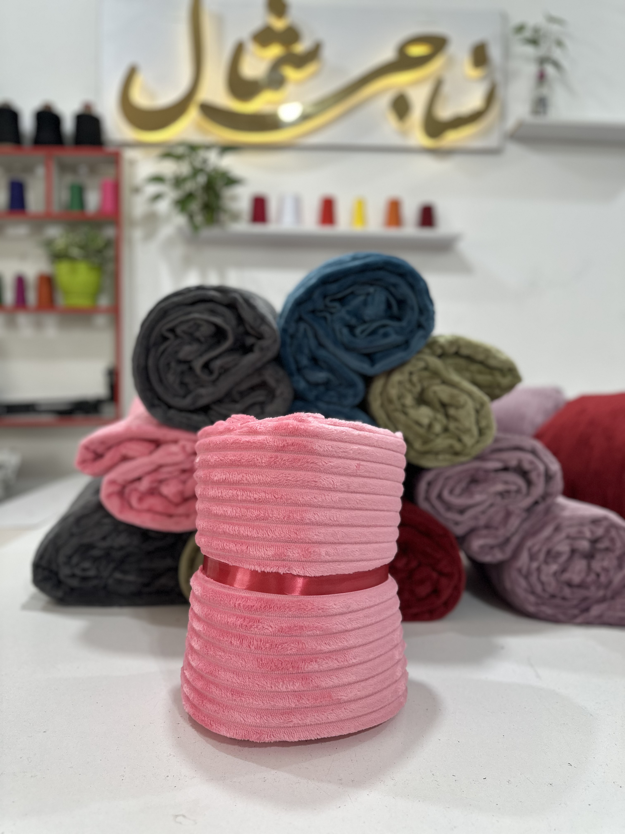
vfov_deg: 71.6
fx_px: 578
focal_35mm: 24
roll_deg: -2.3
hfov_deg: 56.8
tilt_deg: -3.0
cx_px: 312
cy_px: 417
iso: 160
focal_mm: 6.86
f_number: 1.78
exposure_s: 1/100
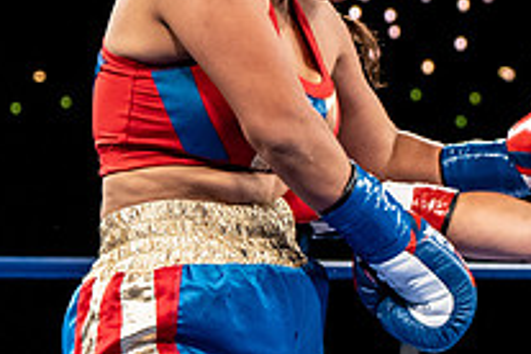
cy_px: 230
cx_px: 626
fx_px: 2640
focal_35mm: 179
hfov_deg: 11.3
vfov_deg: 7.7
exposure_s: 1/800
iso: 4000
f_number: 4
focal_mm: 64
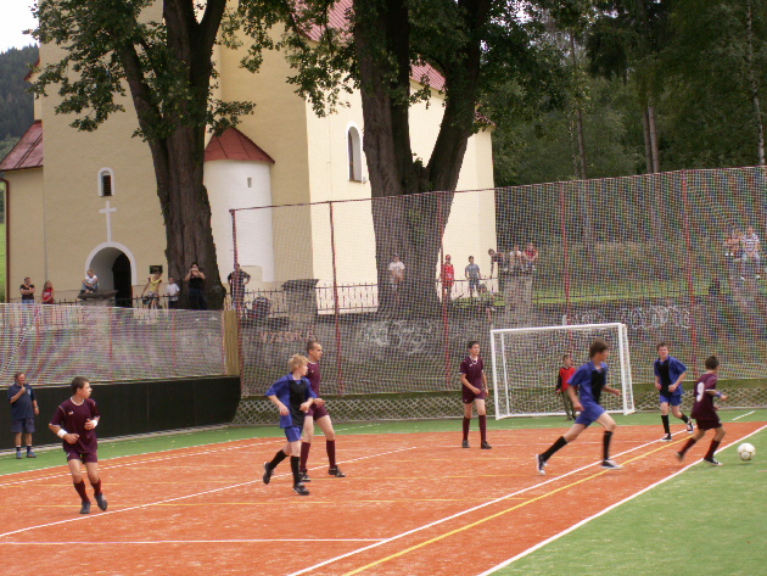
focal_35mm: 65
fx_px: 1441
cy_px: 289
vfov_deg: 22.6
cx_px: 387
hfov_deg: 29.8
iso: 50
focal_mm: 10.64
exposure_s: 1/125
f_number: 6.3
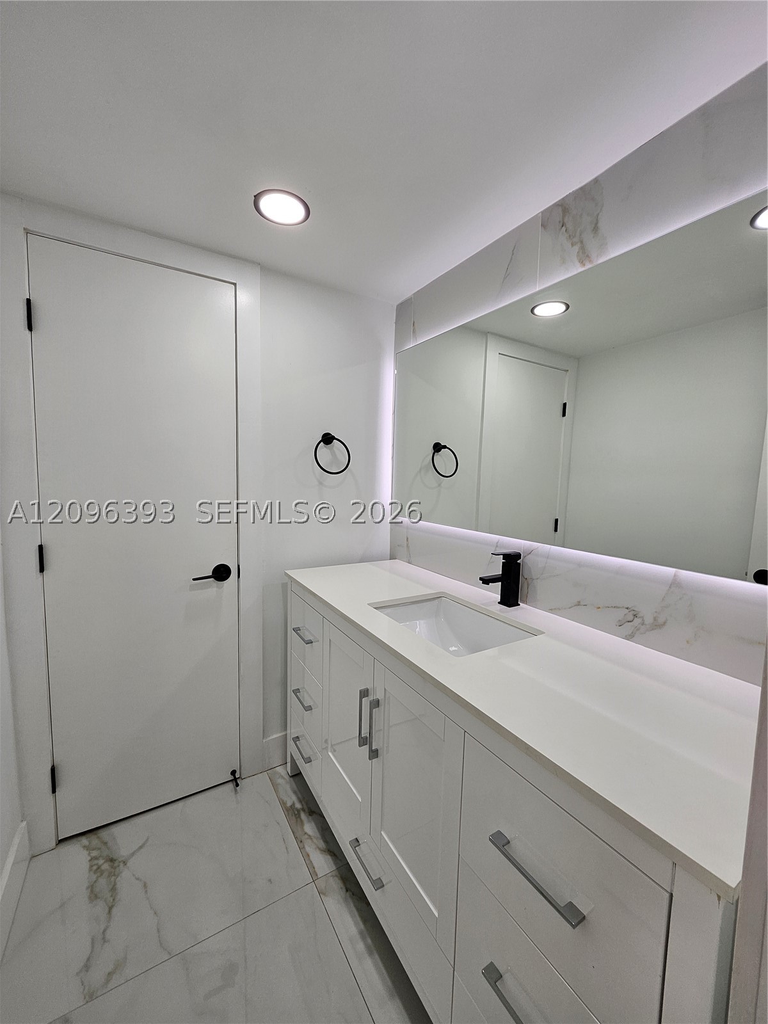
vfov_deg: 106.2
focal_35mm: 13
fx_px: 385
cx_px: 384
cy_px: 512
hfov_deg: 89.9
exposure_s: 1/60
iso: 32
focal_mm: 1.7
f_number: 2.2
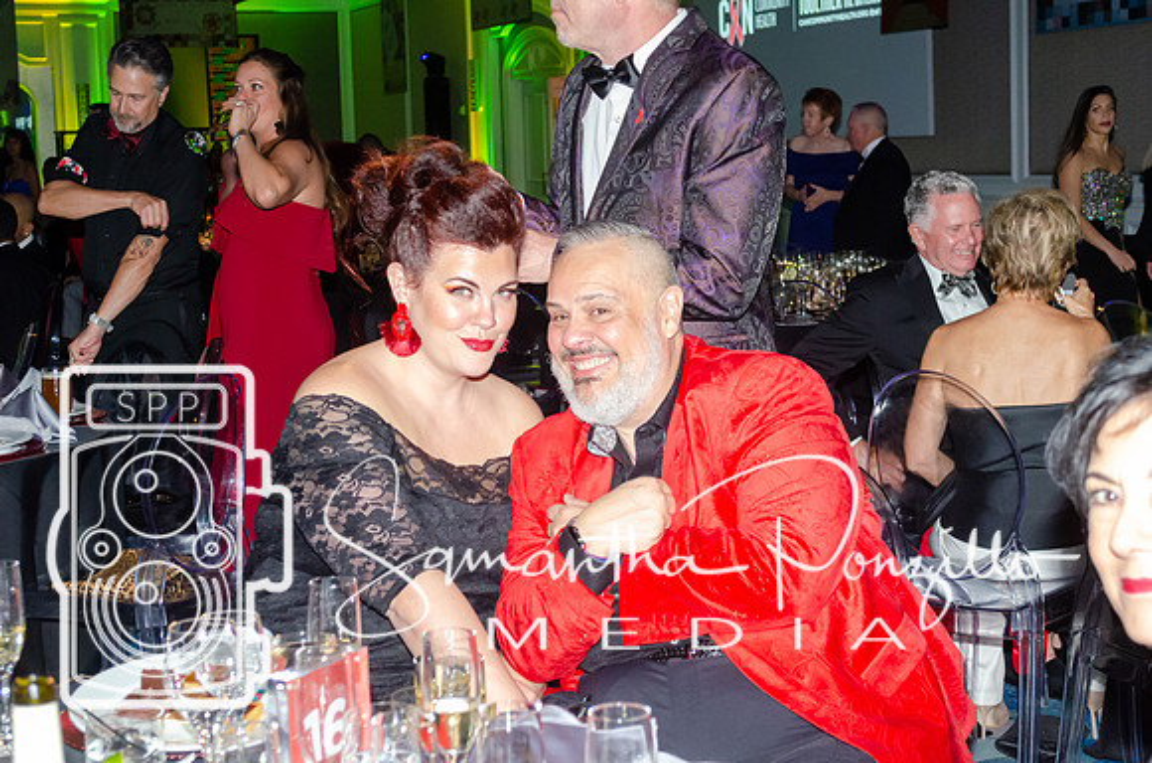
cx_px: 576
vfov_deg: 22.5
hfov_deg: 33.5
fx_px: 1916
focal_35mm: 60
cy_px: 382
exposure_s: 1/60
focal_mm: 40
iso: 3200
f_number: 5.3
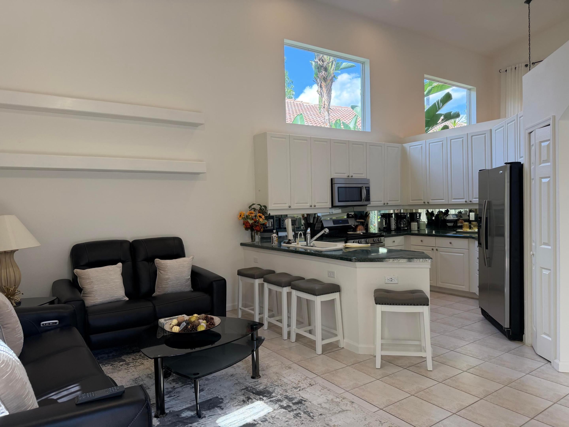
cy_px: 214
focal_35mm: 24
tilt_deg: -1.2
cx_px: 284
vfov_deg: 56.8
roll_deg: +1.6
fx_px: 394
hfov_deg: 71.6
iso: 125
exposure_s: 1/199
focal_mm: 6.76
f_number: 1.78
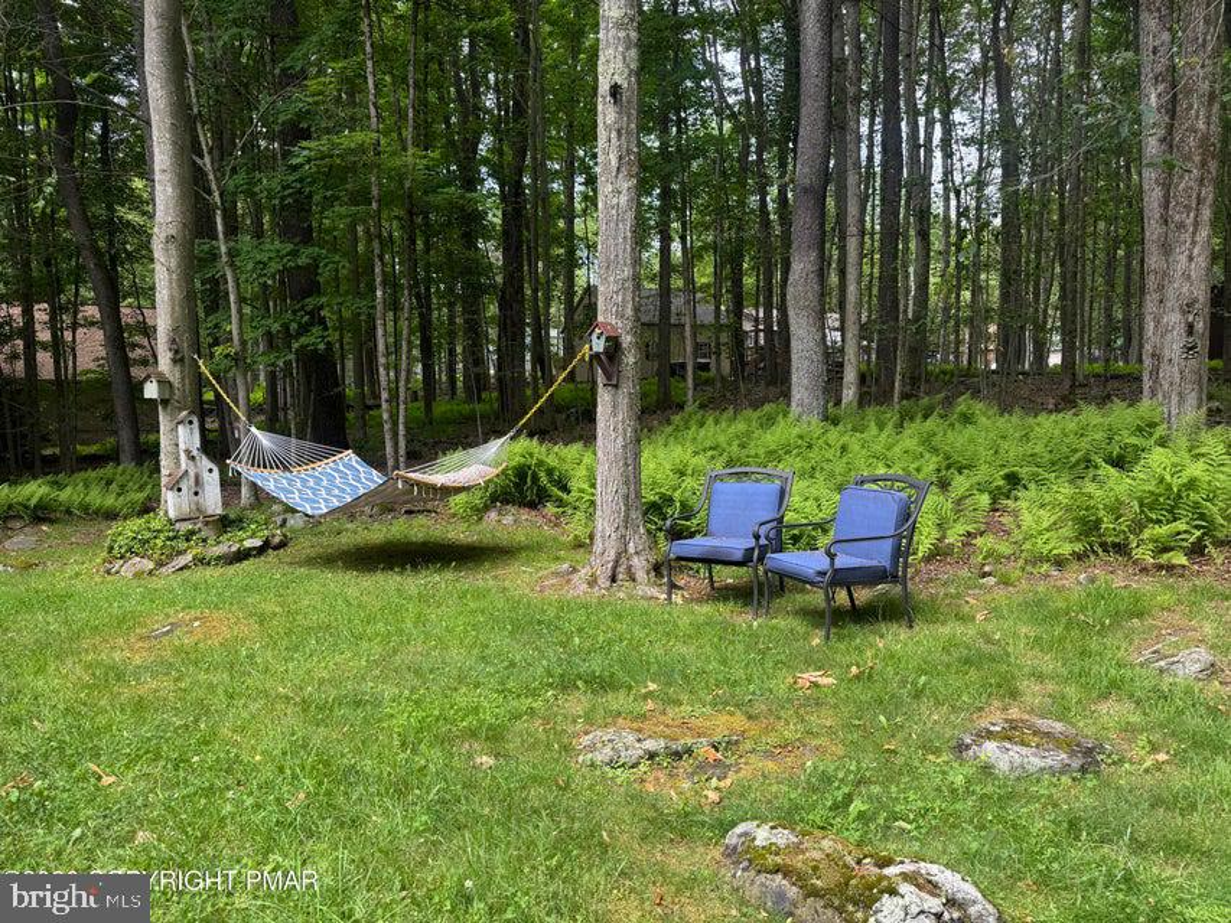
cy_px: 462
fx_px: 854
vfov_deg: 56.8
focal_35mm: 24
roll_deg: -0.3
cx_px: 616
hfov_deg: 71.6
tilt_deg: -3.2
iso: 80
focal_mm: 6.76
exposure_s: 1/412
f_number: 1.78
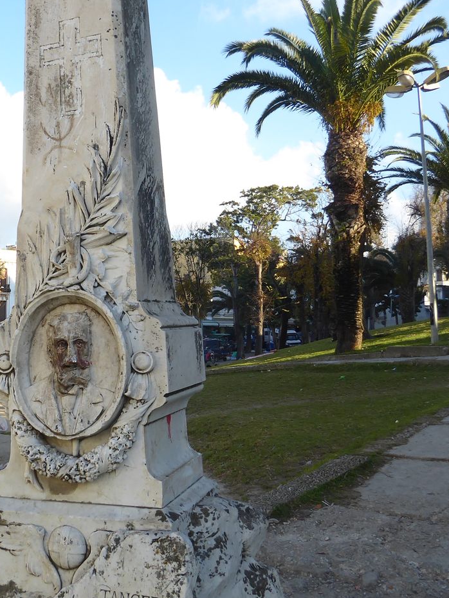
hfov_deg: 33.0
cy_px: 315
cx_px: 113
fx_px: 743
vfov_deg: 43.8
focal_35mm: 43
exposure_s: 1/250
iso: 80
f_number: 3.3
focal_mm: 4.3
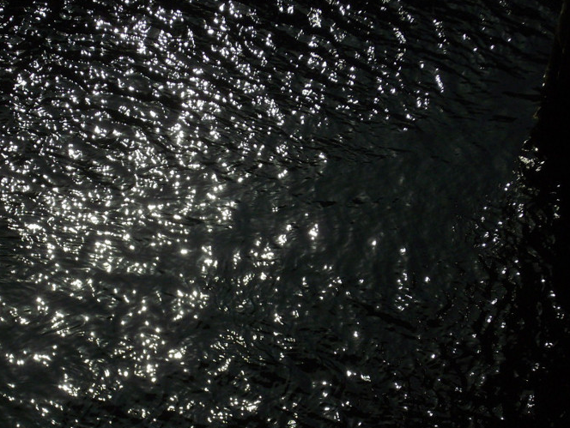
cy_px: 255
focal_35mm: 119
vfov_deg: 12.5
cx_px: 232
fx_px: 1961
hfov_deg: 16.5
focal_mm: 15.3
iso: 80
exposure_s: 1/800
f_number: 9.5
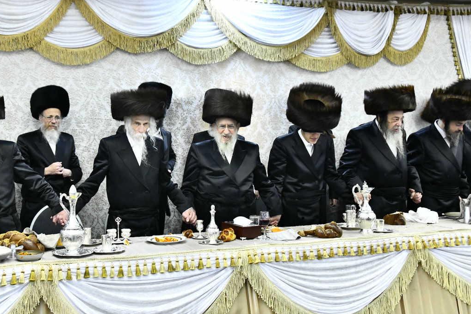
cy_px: 117
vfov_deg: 24.6
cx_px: 172
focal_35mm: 55
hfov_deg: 36.0
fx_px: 720
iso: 2500
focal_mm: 40
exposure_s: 1/250
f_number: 5.6
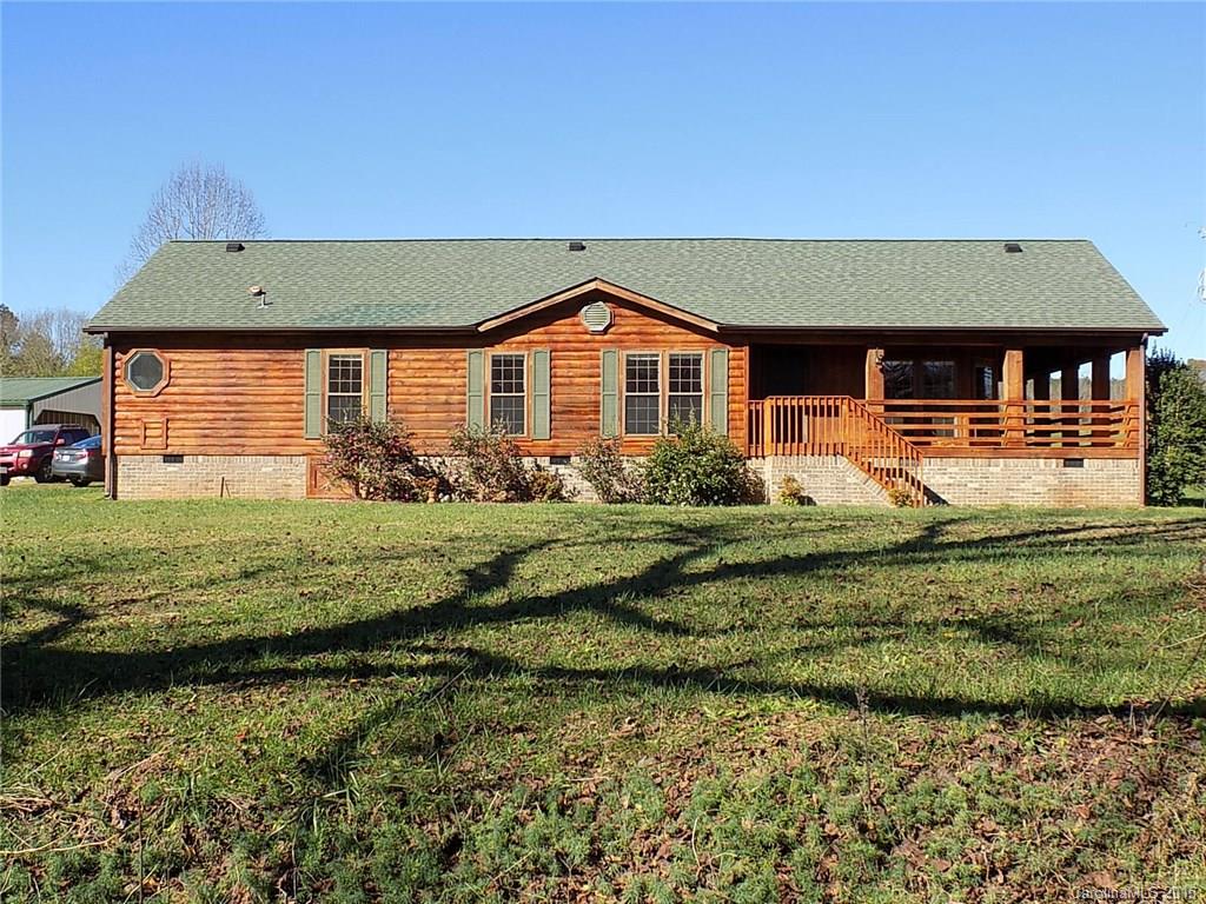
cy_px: 452
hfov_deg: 50.1
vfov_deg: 38.7
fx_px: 1289
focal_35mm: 37
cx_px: 603
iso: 80
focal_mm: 6.6
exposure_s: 1/500
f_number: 3.5
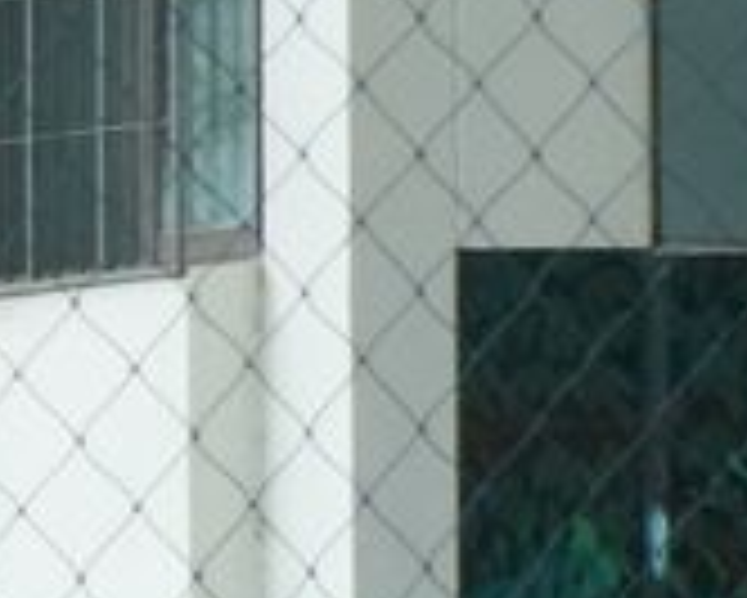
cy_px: 544
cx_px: -1631
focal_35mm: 1285
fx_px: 28430
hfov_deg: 1.5
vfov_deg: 1.2
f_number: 8
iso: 4000
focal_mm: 135
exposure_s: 1/400
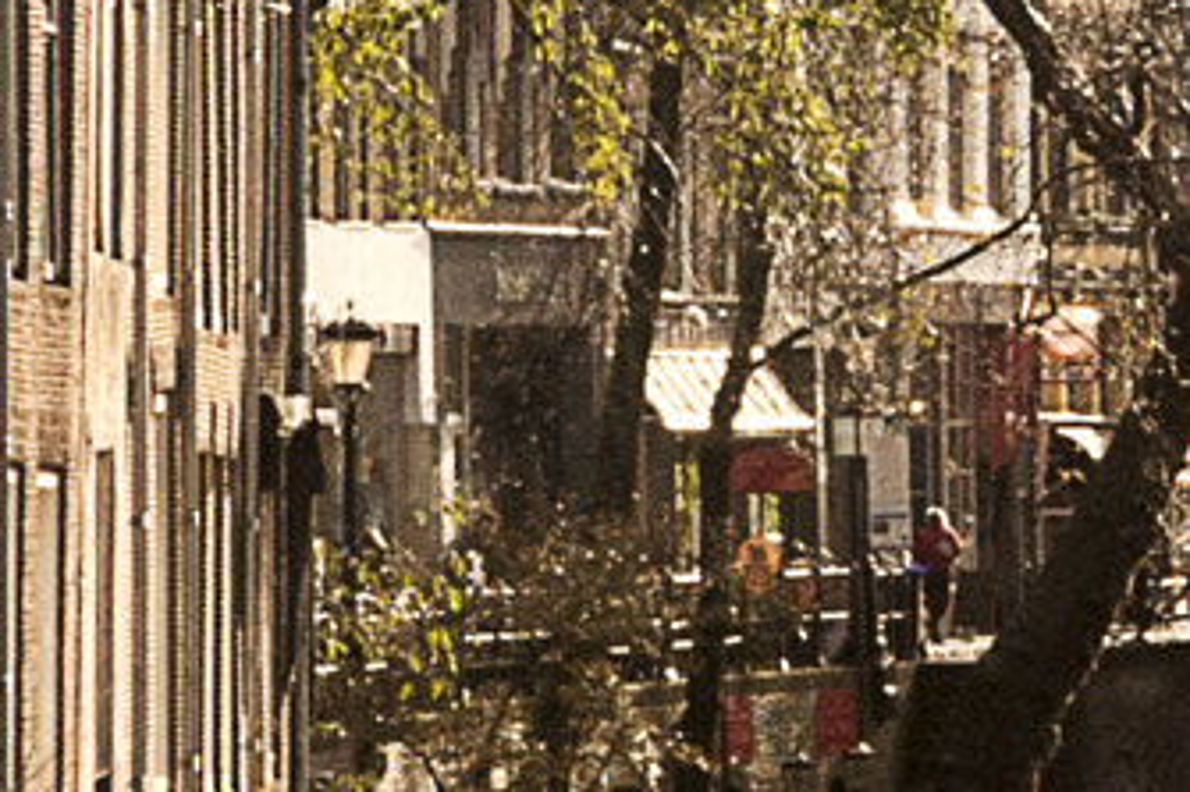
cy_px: 463
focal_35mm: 266
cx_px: 433
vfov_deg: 5.2
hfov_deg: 7.7
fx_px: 8790
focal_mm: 29
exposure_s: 1/500
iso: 800
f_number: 11
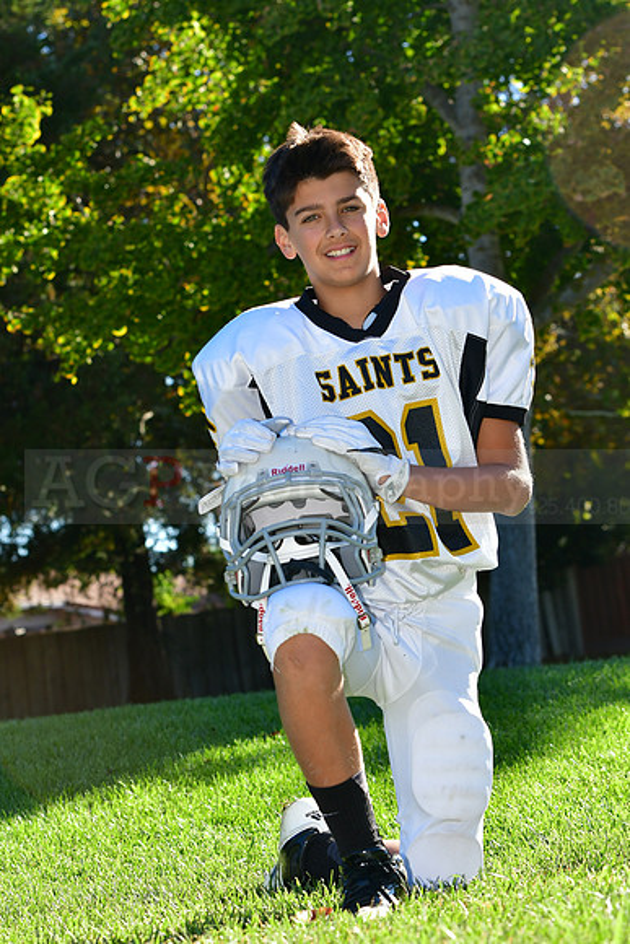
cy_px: 472
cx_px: 315
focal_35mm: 105
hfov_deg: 13.0
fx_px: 2754
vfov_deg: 19.5
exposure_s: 1/640
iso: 400
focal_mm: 70
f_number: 6.3
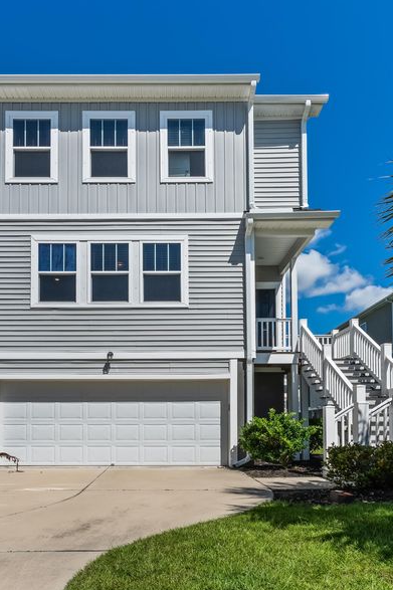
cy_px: 262
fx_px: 377
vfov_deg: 75.9
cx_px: 170
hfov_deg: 54.9
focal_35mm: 23
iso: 200
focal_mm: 12
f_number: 10
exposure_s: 1/400
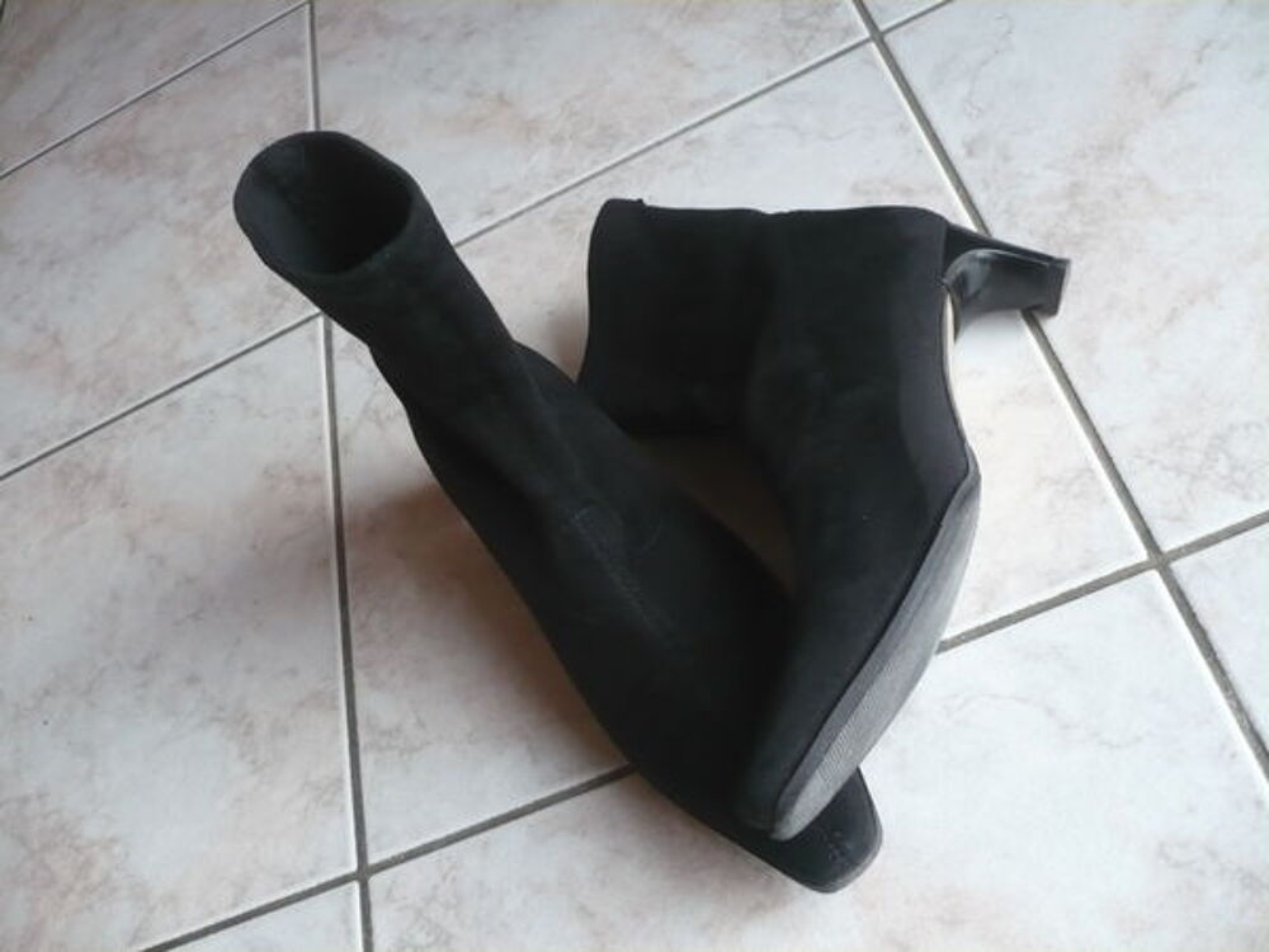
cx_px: 634
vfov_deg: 40.7
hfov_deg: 52.6
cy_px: 476
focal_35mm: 35
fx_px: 1283
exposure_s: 1/30
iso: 200
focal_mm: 5.8
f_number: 2.8
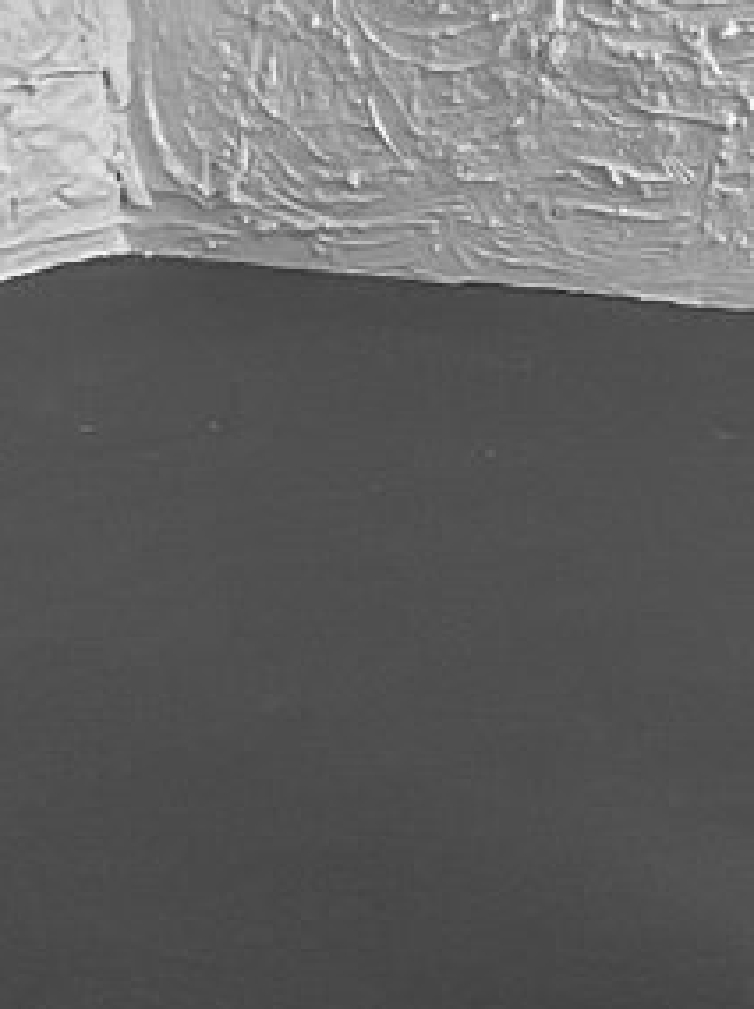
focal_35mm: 163
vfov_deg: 11.5
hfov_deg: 8.5
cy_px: -609
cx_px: 1575
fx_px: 4745
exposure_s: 1/110
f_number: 1.8
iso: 64
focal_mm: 3
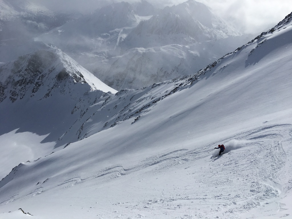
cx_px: 146
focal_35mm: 29
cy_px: 110
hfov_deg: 61.7
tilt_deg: -22.6
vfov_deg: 48.2
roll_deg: -5.0
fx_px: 245
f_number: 2.2
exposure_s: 1/10989
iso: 25
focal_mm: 4.15
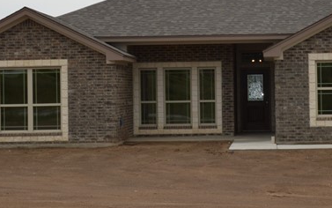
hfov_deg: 23.4
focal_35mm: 88
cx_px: 234
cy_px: 54
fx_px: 797
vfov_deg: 14.8
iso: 100
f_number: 9
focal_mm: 20
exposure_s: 1/200
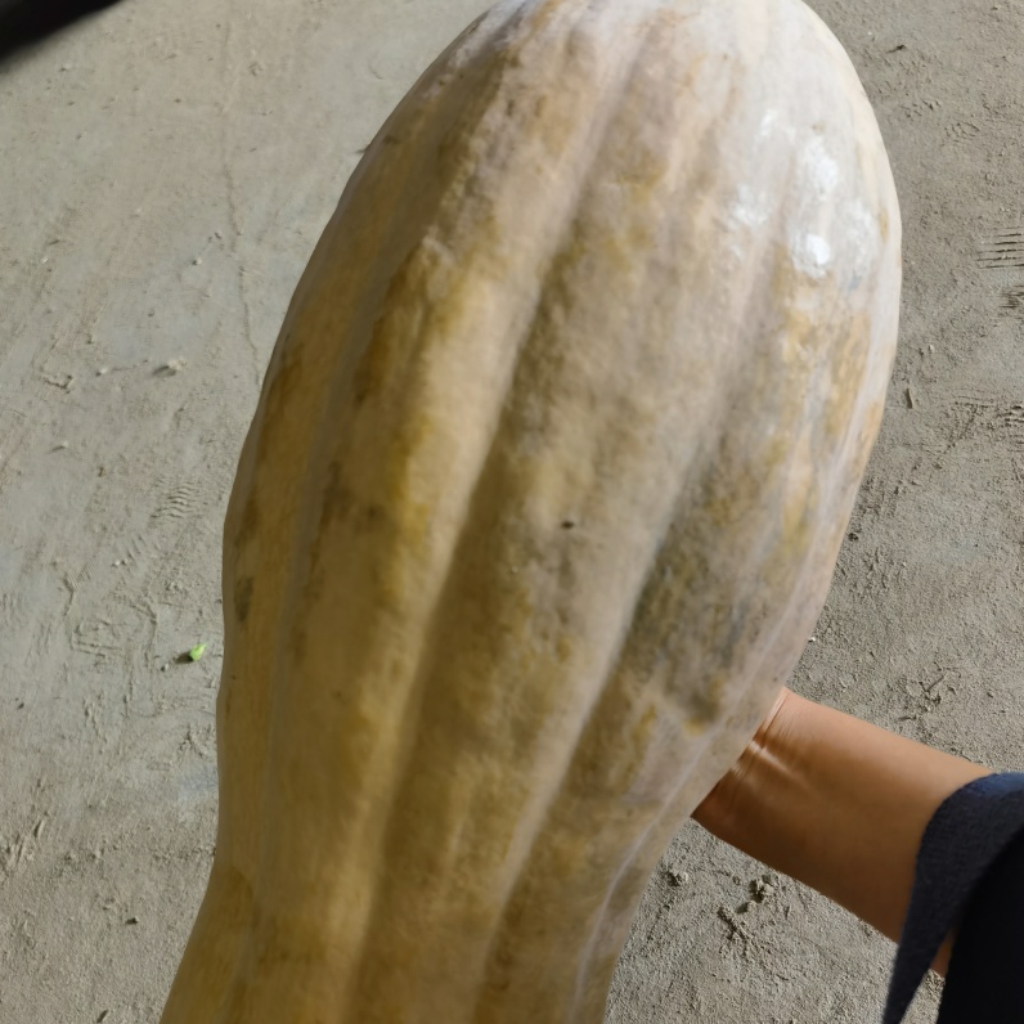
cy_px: 635
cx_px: 512
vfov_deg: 50.6
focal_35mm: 32
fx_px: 1071
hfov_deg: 51.1
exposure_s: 1/100
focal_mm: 6.67
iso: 125
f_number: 1.9
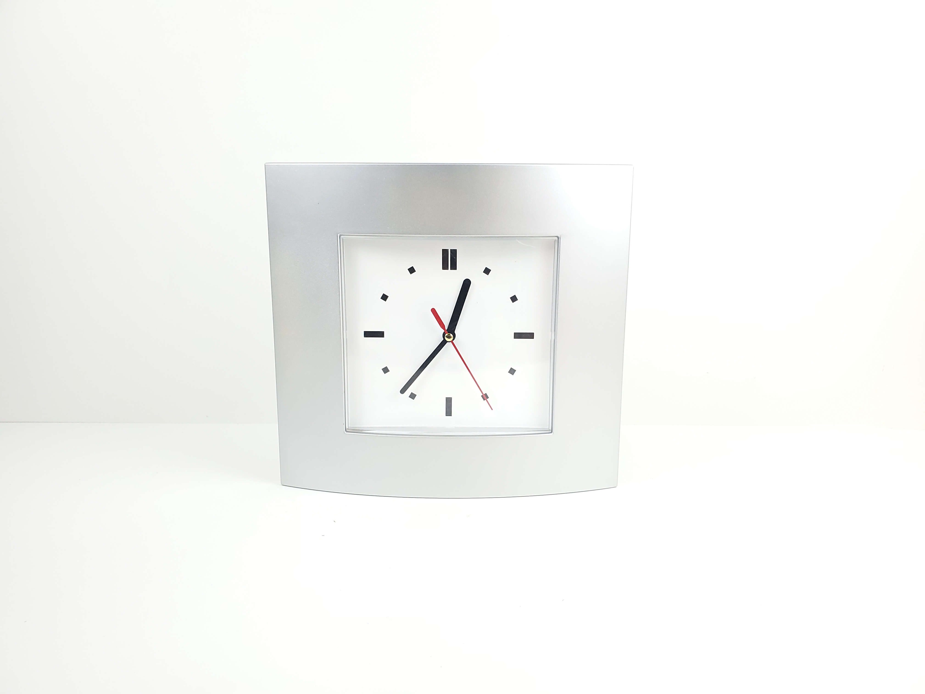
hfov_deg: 67.3
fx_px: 695
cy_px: 347
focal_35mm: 26
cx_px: 462
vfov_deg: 53.1
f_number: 2.4
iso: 200
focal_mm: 4.3
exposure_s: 1/125
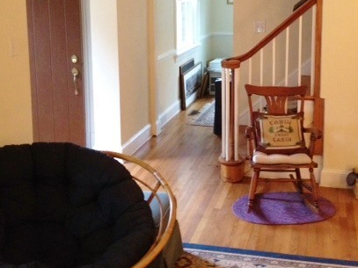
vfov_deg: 26.2
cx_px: 224
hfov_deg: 34.8
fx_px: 569
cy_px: 65
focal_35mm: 55
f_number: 2.4
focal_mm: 4.28
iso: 400
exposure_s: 1/15
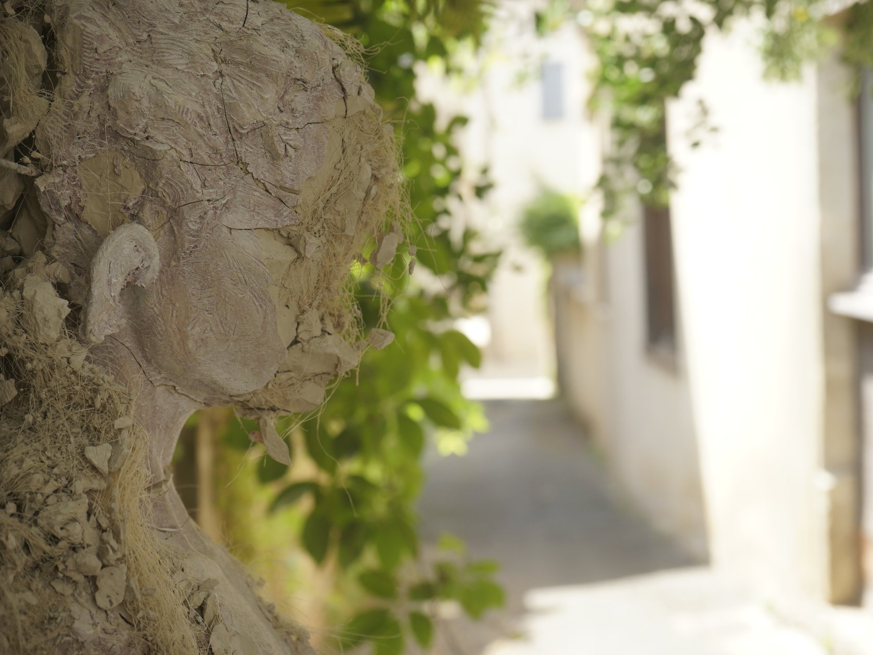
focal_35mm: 66
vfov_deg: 22.3
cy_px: 329
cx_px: 473
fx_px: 1665
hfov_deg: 29.4
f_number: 5.6
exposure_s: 1/125
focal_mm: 60
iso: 200
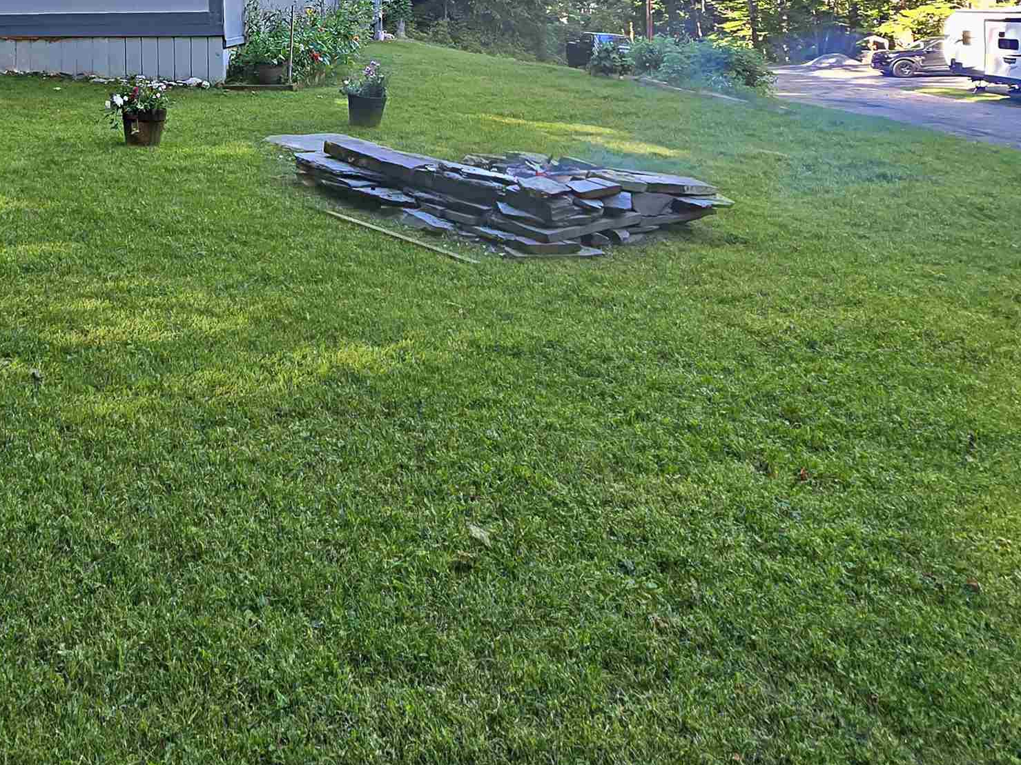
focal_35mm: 27
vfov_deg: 44.2
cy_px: 10
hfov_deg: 59.4
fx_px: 796
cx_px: 182
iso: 64
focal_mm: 2.2
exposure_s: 1/120
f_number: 2.2
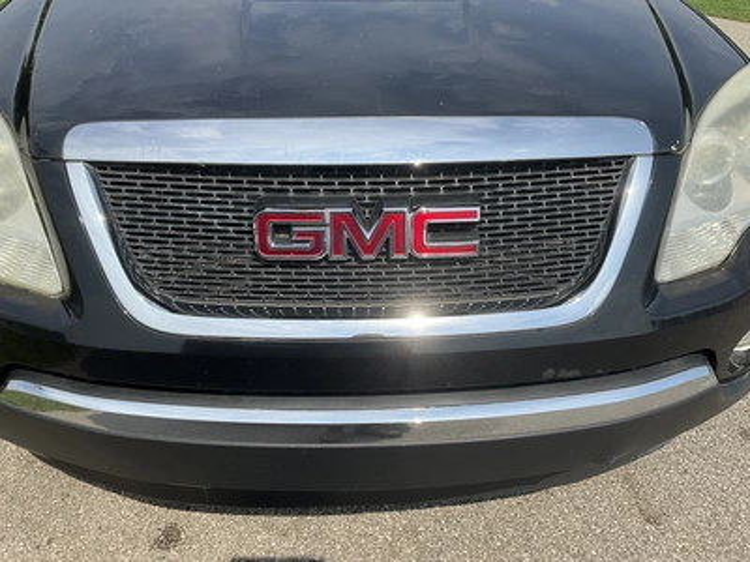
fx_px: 628
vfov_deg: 48.2
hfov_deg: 61.7
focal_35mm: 29
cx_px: 375
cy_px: 281
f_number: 1.8
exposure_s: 1/2058
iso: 25
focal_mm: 3
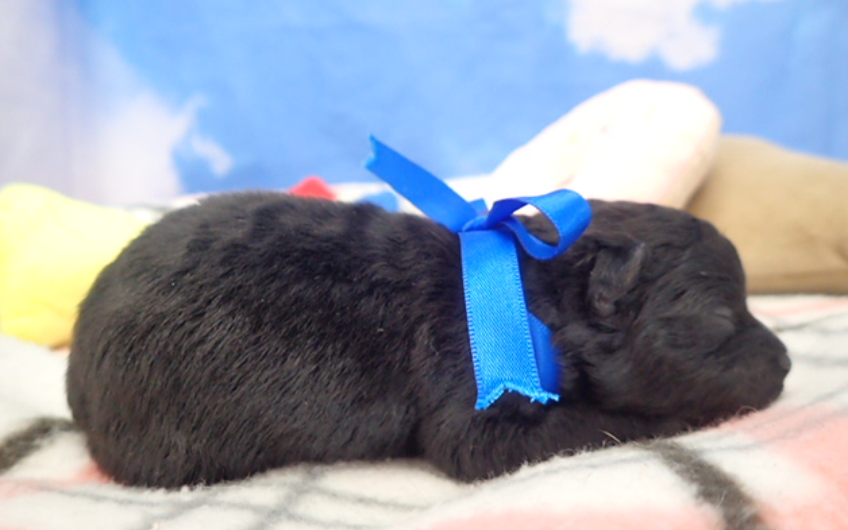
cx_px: 424
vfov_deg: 46.0
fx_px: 624
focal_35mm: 27
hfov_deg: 68.4
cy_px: 289
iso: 400
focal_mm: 4.5
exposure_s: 1/60
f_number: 2
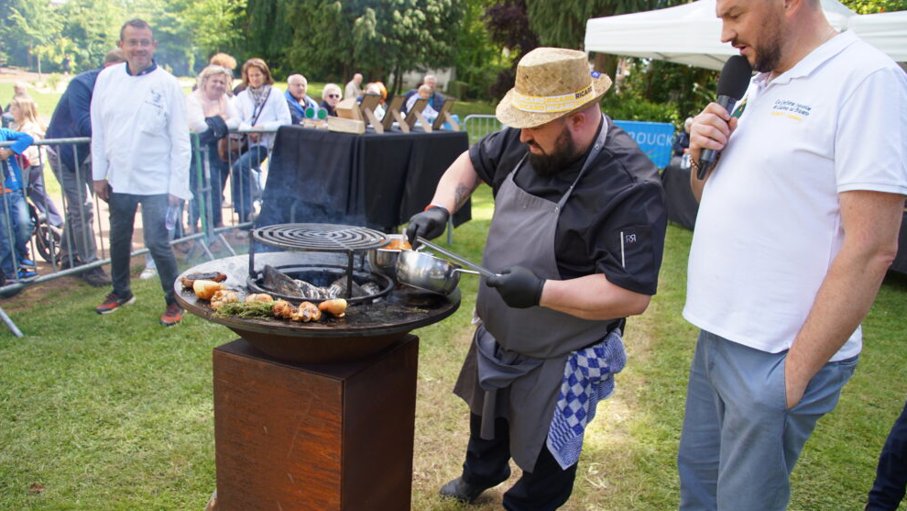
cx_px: 460
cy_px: 242
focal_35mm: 26
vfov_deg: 44.4
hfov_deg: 71.9
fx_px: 625
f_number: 4
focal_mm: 16
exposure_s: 1/200
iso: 100
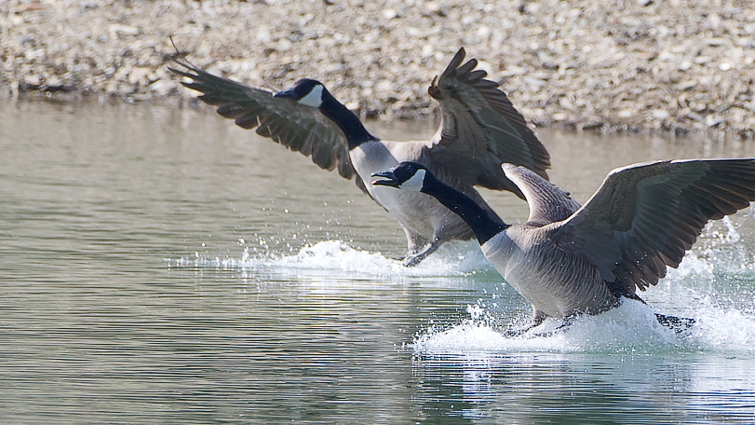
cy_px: 228
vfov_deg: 1.0
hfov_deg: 1.9
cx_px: 479
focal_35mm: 1162
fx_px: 23260
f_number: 7.1
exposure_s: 1/2000
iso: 1600
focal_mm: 500
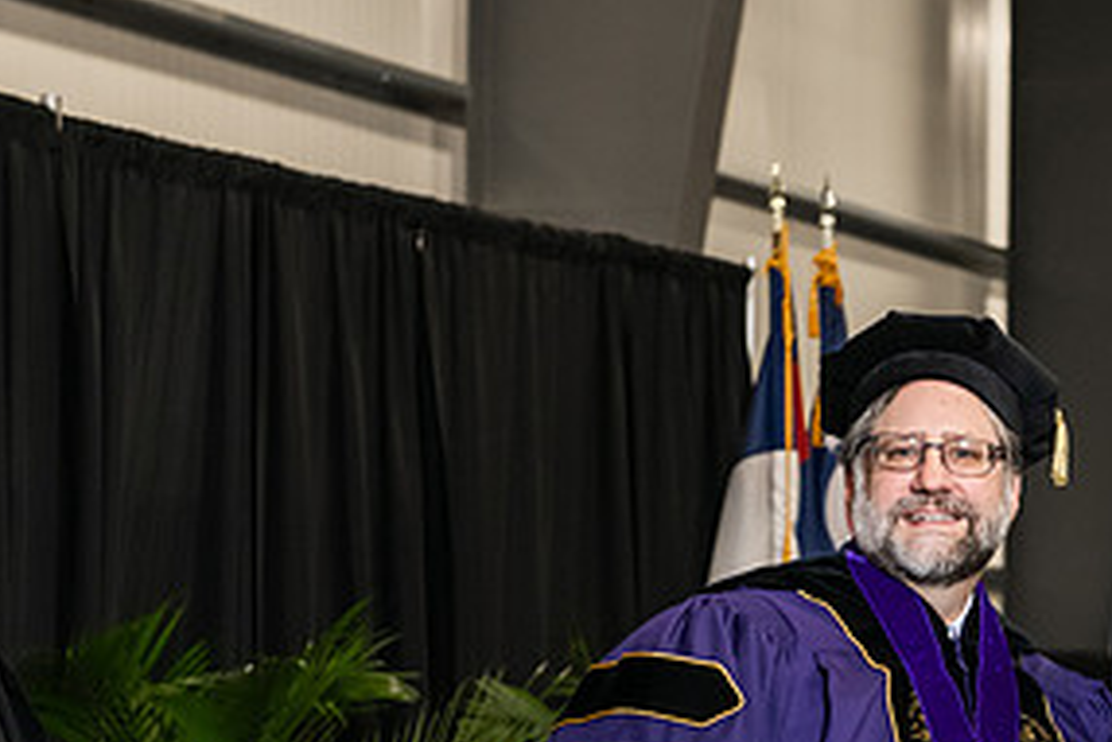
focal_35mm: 134
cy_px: 713
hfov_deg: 15.0
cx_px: 1096
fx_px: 4141
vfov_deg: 10.2
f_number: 5
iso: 2500
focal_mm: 66
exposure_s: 1/200
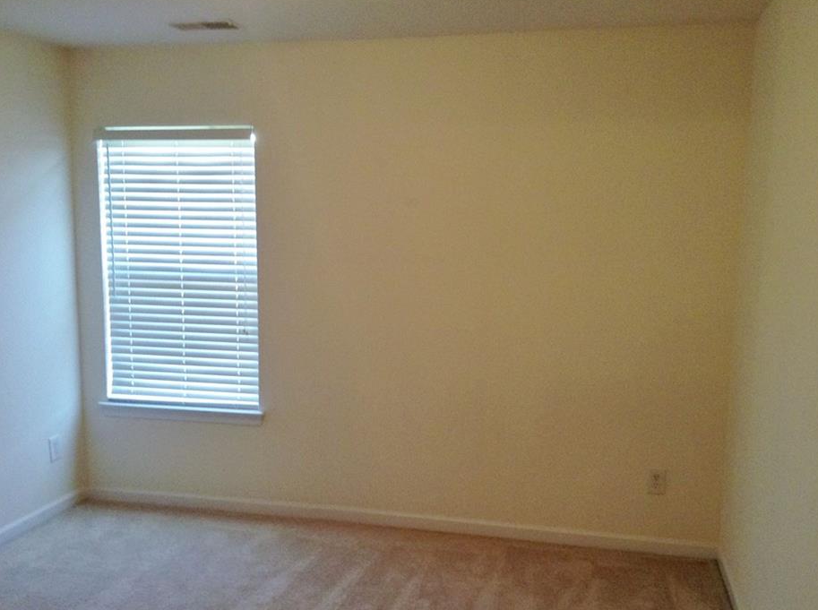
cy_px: 336
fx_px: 873
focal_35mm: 37
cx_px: 400
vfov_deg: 38.5
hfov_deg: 50.2
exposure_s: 1/25
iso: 100
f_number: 2.4
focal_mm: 3.3
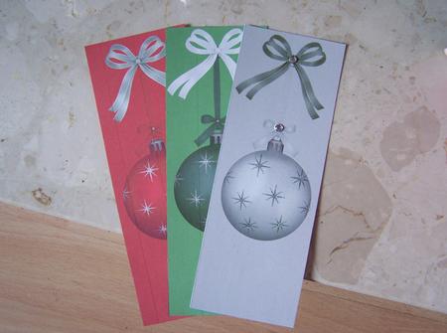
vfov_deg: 37.6
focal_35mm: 38
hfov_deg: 49.1
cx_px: 224
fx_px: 489
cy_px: 166
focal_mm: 6.3
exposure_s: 1/30
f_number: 2.8
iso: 100
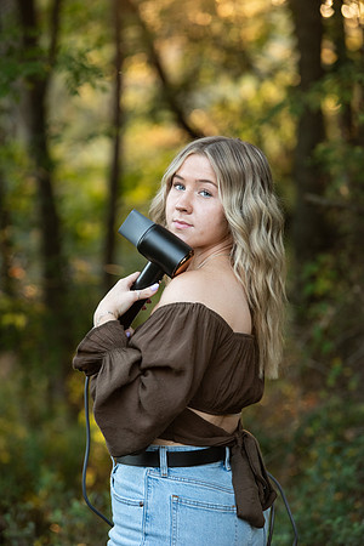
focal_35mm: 150
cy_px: 273
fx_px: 2275
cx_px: 182
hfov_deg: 9.1
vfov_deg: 13.7
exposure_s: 1/250
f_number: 4
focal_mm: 150
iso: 1250
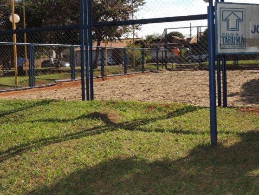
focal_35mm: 43
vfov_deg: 33.3
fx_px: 322
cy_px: 62
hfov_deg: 43.3
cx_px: 171
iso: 100
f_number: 3.1
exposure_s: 1/800
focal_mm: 5.3
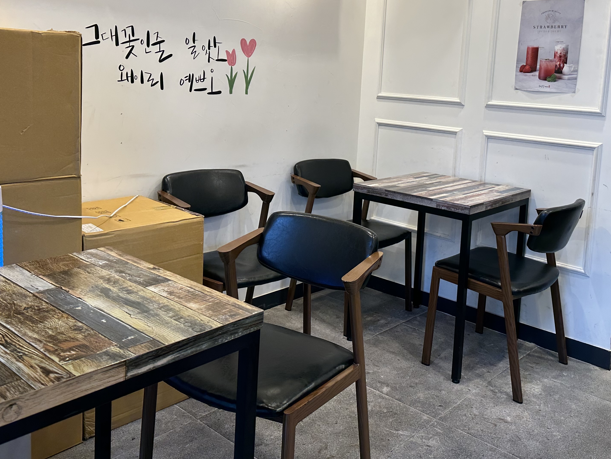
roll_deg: -4.0
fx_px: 600
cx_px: 376
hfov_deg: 53.5
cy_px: 139
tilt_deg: -6.0
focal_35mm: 34
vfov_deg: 41.1
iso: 125
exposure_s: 1/120
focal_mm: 6.86
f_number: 1.78
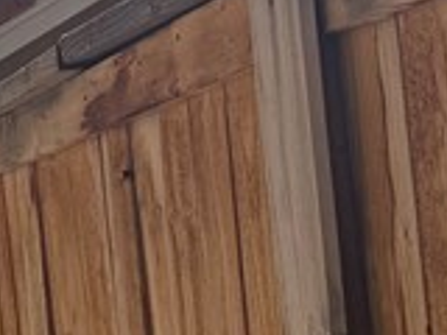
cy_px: 279
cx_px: -813
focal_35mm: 154
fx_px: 1989
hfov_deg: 10.1
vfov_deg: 9.6
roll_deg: +5.6
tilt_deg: +1.5
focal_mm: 6.76
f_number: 1.78
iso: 80
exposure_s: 1/6711
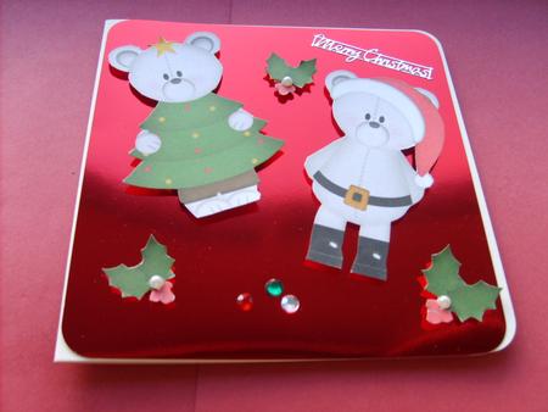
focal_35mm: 35
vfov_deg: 40.7
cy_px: 206
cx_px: 274
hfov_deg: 52.6
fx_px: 554
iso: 80
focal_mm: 5.8
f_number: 2.8
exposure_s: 1/30
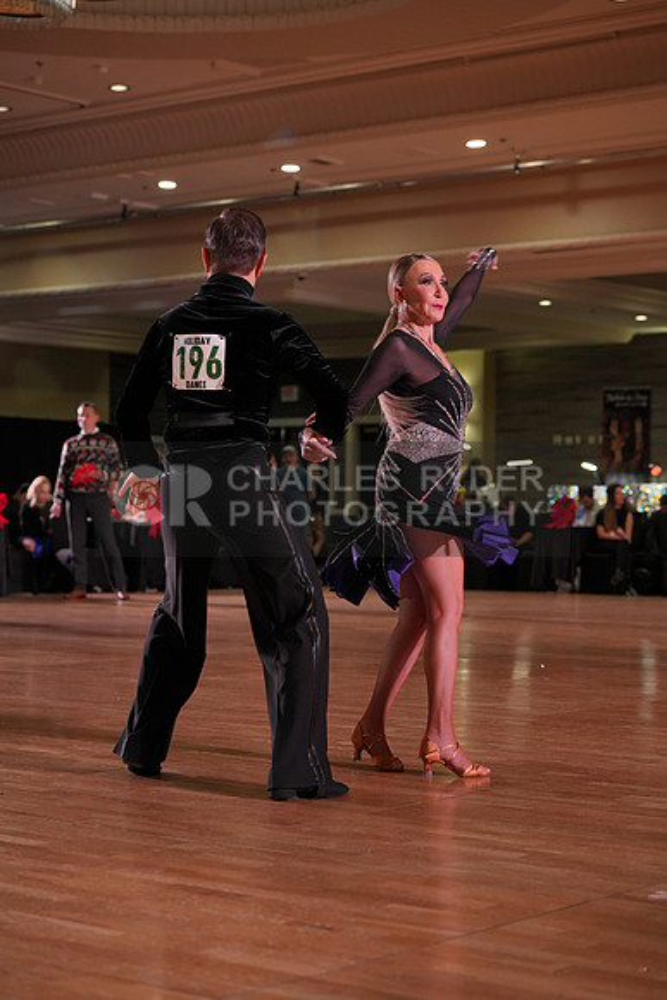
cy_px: 500
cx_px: 334
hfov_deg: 19.5
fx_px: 1944
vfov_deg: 28.8
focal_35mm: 70
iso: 1000
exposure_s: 1/400
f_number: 4
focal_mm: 70
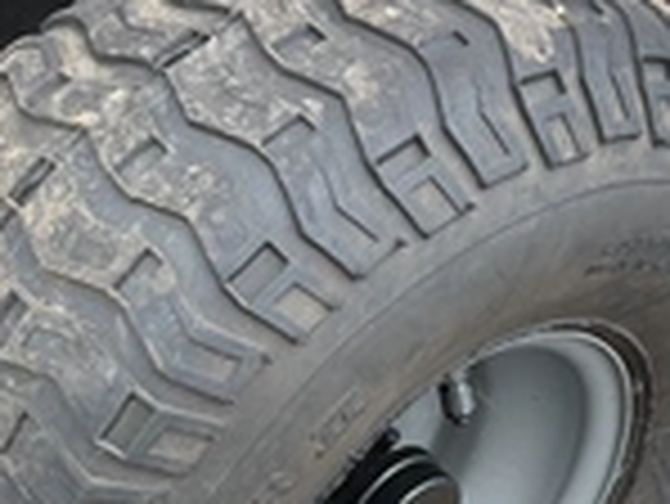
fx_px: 1511
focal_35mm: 78
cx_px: 279
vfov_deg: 18.7
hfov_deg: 25.0
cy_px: 414
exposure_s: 1/365
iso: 25
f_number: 1.8
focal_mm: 3
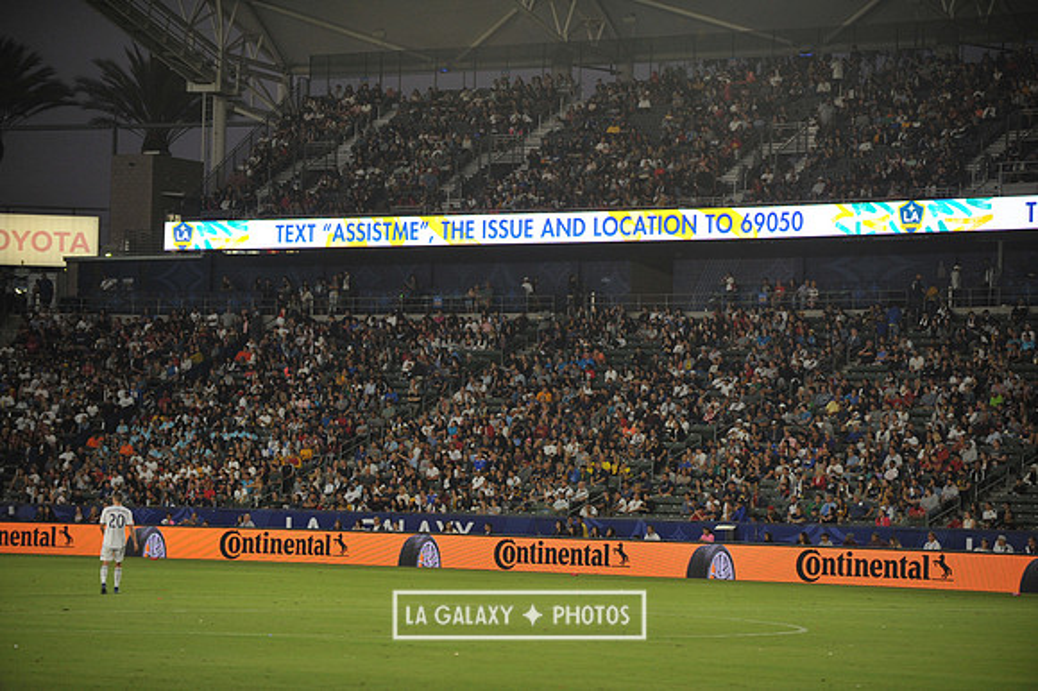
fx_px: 3602
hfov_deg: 16.4
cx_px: 519
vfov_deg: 11.0
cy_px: 346
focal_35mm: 125
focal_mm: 125
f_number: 2.8
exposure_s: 1/1000
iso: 1250
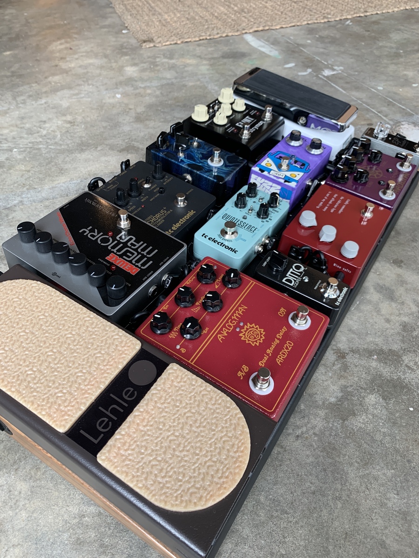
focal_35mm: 26
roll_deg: +3.5
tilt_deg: -42.5
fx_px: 420
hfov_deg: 53.1
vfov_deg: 67.3
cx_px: 210
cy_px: 279
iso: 80
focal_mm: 4.25
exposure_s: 1/50
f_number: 1.8
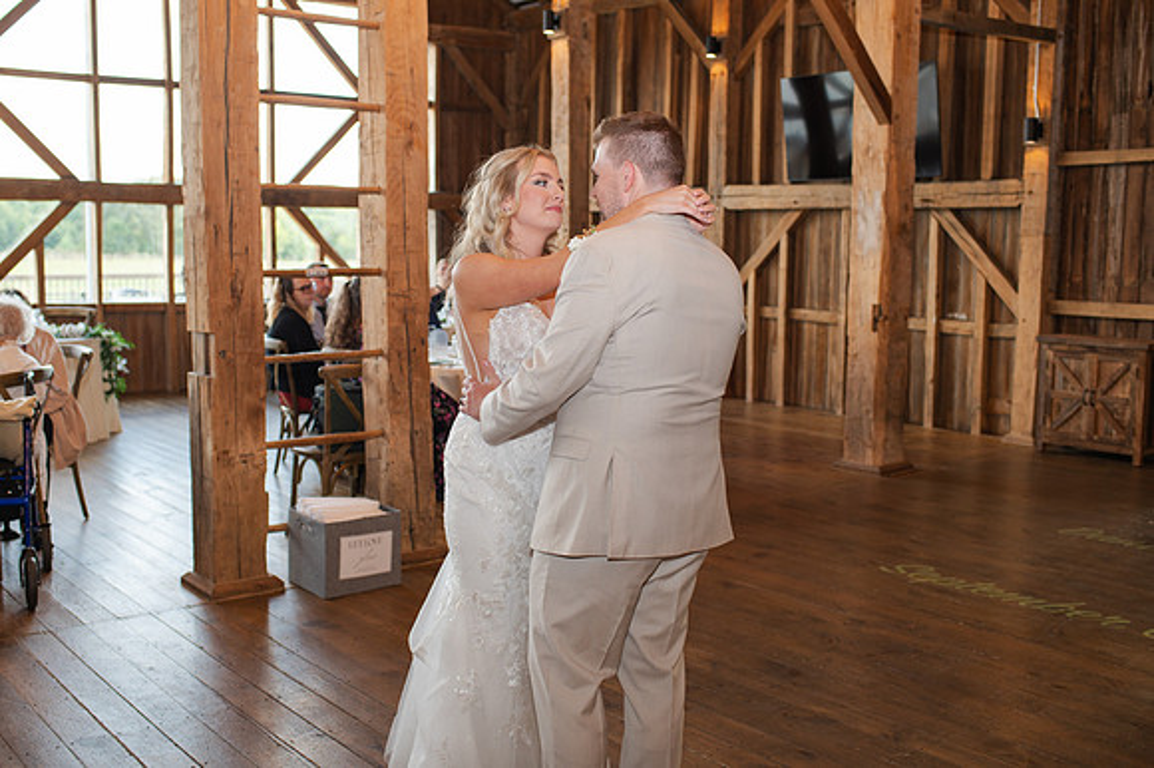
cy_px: 358
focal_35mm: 38
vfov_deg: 35.2
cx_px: 538
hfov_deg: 51.0
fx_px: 1209
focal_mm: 35
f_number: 3.2
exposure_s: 1/200
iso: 400
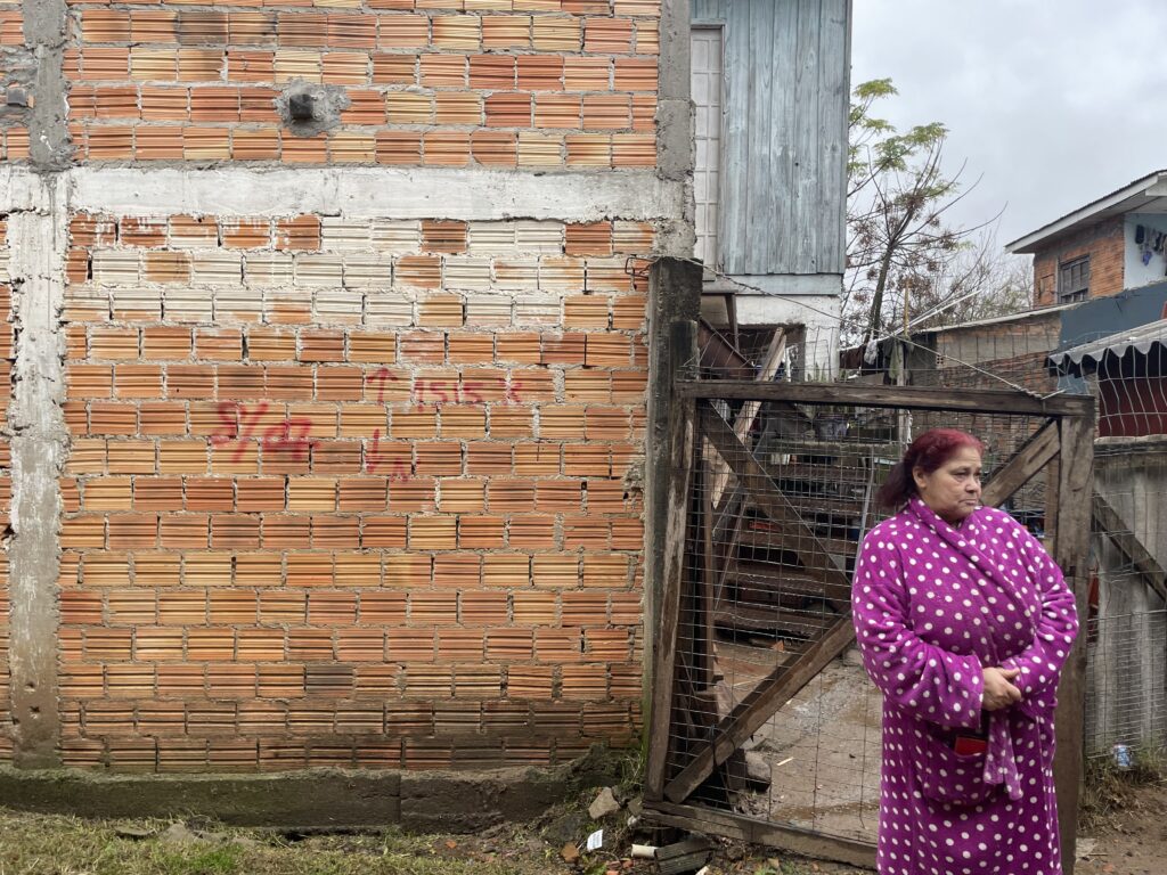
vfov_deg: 53.1
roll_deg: +0.7
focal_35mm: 26
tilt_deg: +0.8
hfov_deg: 67.3
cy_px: 438
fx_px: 877
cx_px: 584
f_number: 1.6
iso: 80
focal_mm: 4.2
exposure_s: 1/121
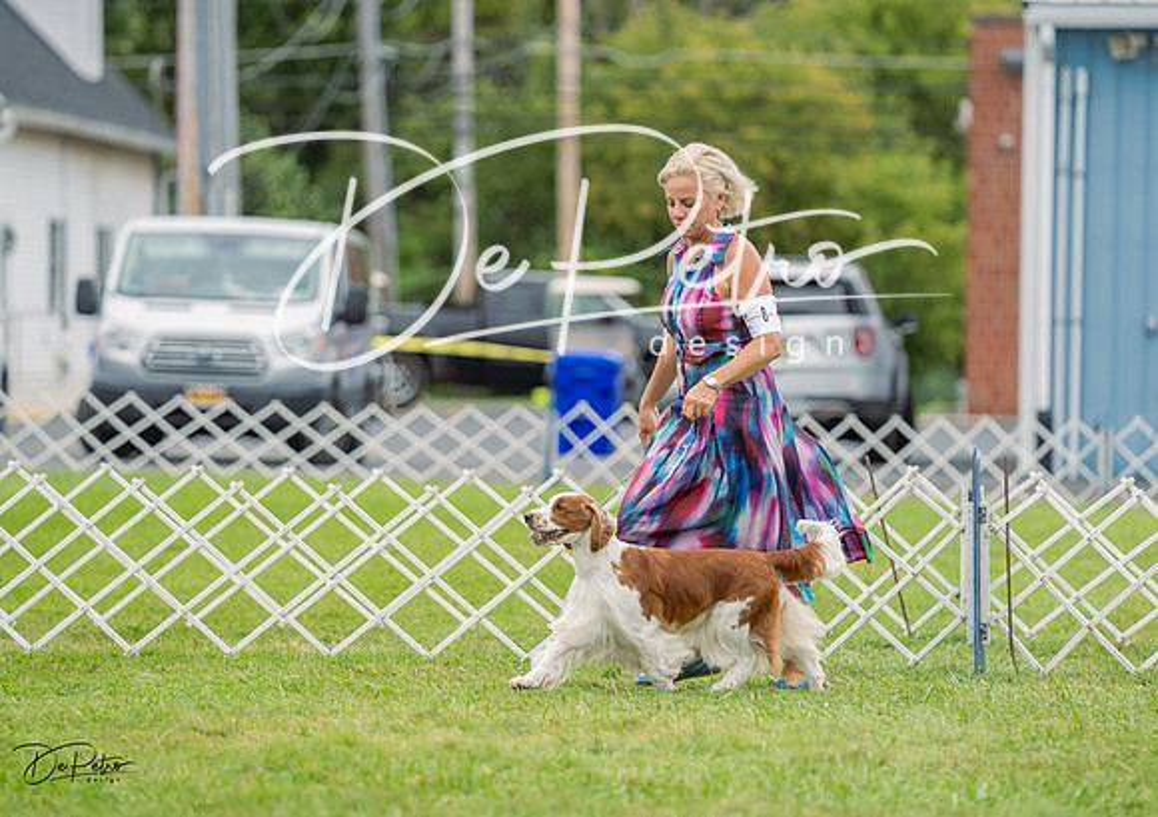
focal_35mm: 250
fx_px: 8195
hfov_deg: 8.1
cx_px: 613
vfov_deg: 5.7
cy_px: 345
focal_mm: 200
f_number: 3.5
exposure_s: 1/1250
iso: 400
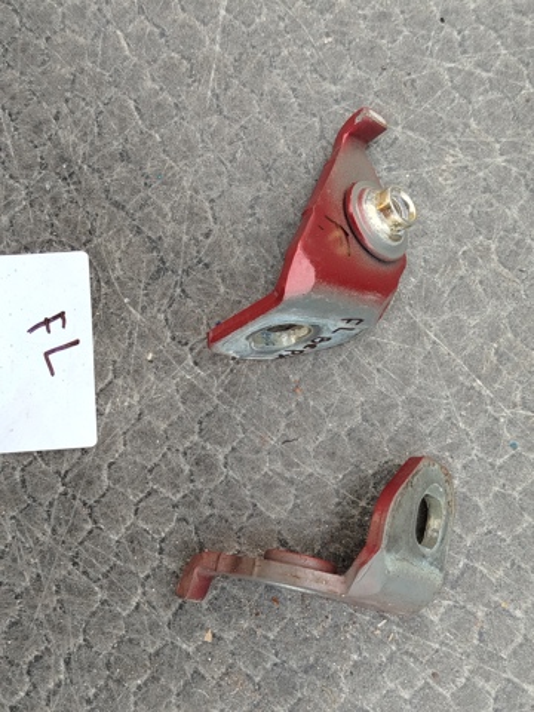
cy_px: 356
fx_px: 987
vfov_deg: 39.7
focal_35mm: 48
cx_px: 267
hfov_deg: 30.3
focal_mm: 5.31
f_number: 1.7
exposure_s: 1/100
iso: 64
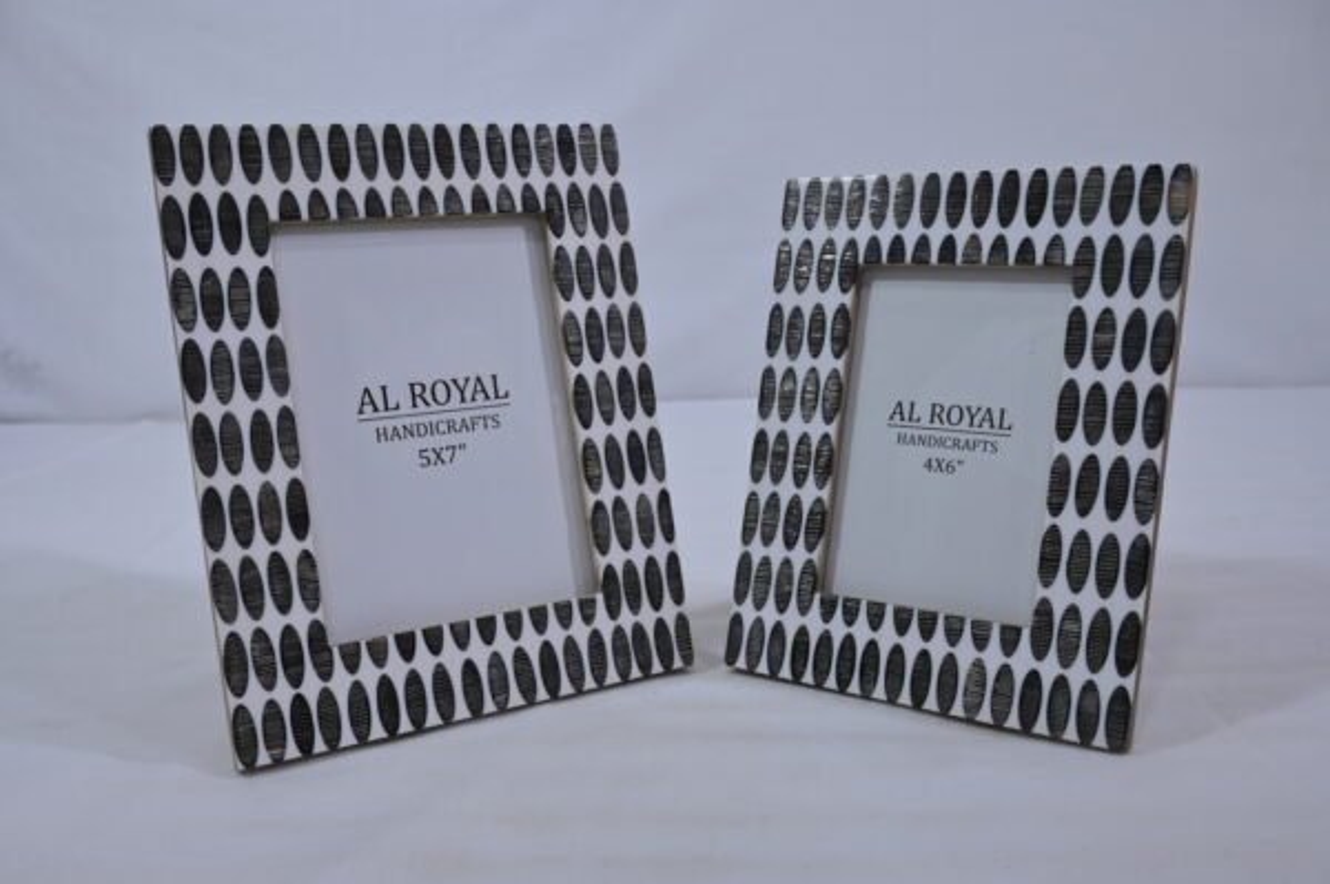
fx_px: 1144
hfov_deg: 60.3
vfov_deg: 42.3
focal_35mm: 31
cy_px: 442
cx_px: 665
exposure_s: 1/125
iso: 500
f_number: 8
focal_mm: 31
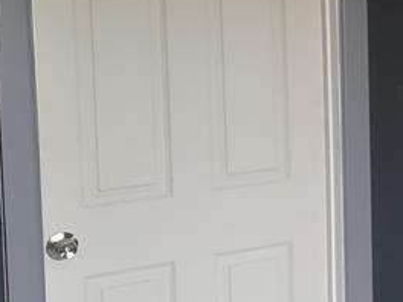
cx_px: 687
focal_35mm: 97
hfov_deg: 17.2
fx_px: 1129
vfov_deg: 15.1
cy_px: 52
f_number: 1.8
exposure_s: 1/60
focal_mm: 7
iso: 320
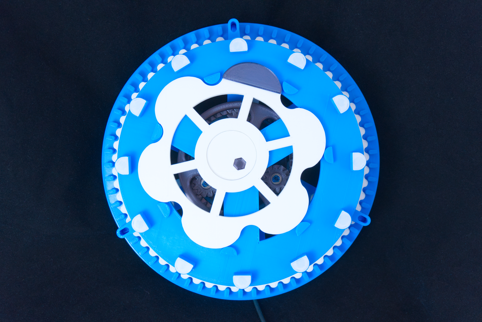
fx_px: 623
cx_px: 241
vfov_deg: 29.0
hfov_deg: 42.3
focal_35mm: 46
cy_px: 161
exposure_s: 1/60
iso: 800
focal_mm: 31
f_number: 5
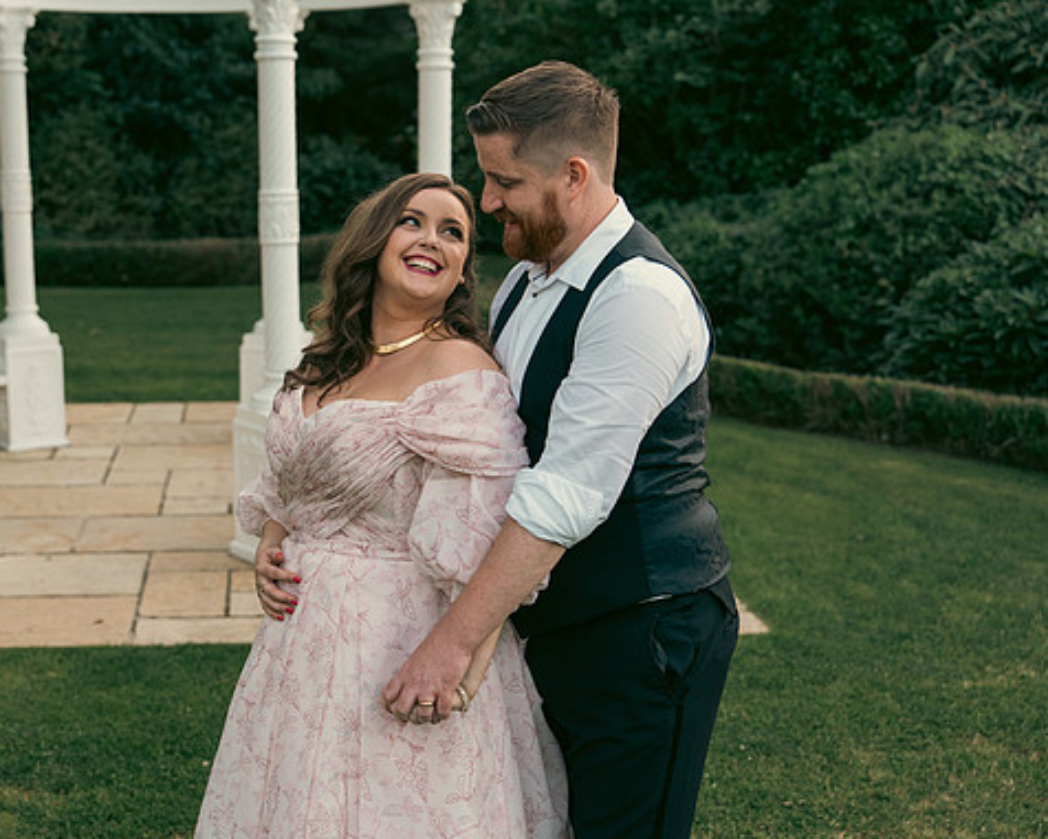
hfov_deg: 33.4
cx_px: 412
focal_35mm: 56
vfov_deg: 27.1
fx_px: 1737
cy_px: 422
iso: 800
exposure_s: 1/200
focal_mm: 49
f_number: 3.5
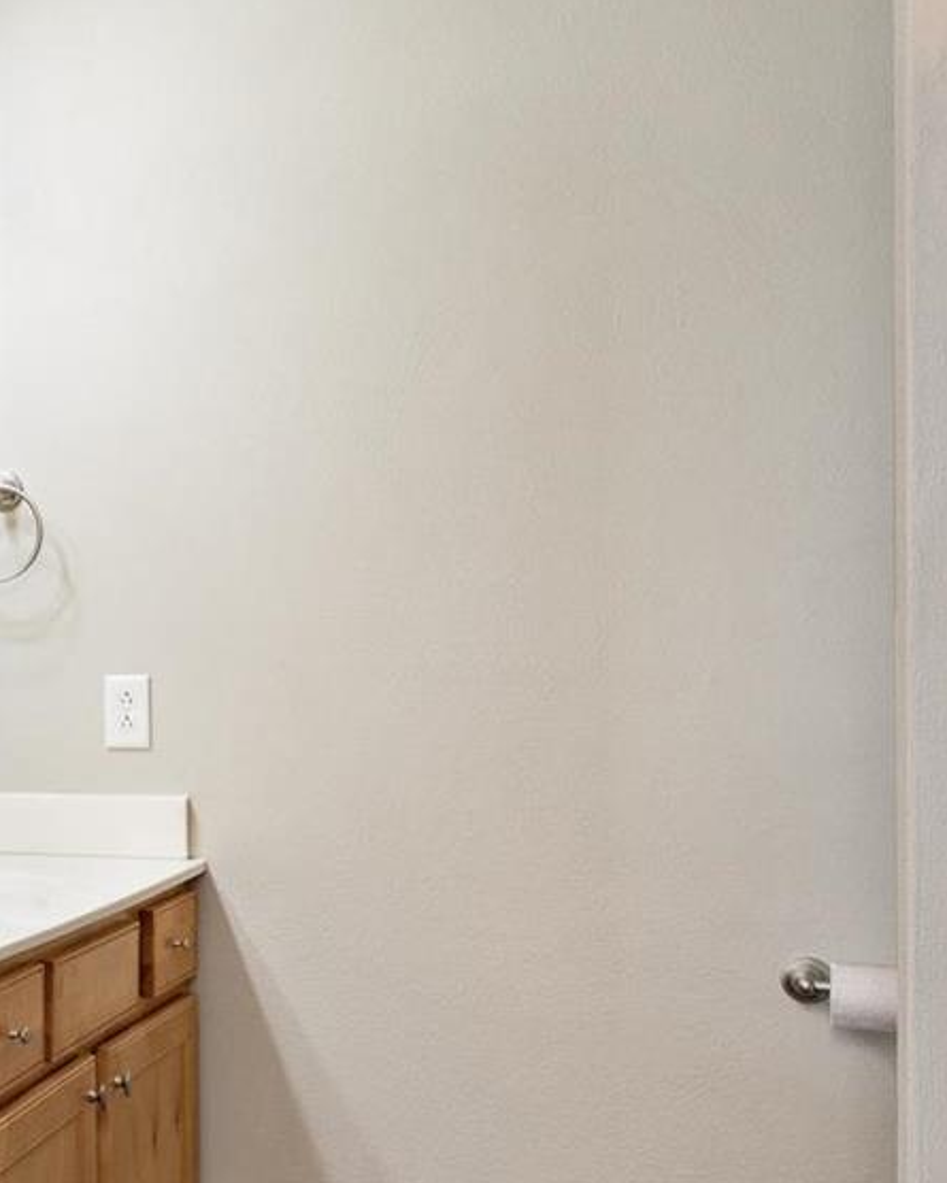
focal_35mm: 54
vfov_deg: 34.7
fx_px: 1891
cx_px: -243
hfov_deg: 24.9
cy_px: 683
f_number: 8
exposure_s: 1/3
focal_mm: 10
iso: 400
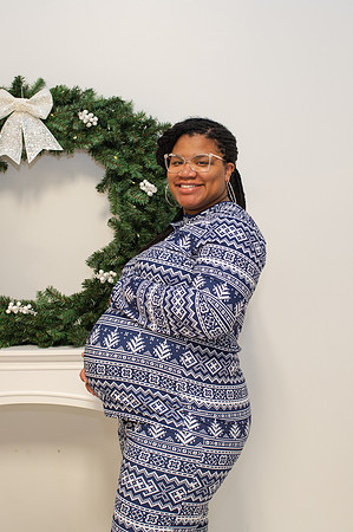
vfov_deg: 37.7
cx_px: 169
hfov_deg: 25.5
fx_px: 779
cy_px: 266
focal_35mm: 53
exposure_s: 1/200
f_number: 3.5
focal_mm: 35
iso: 900
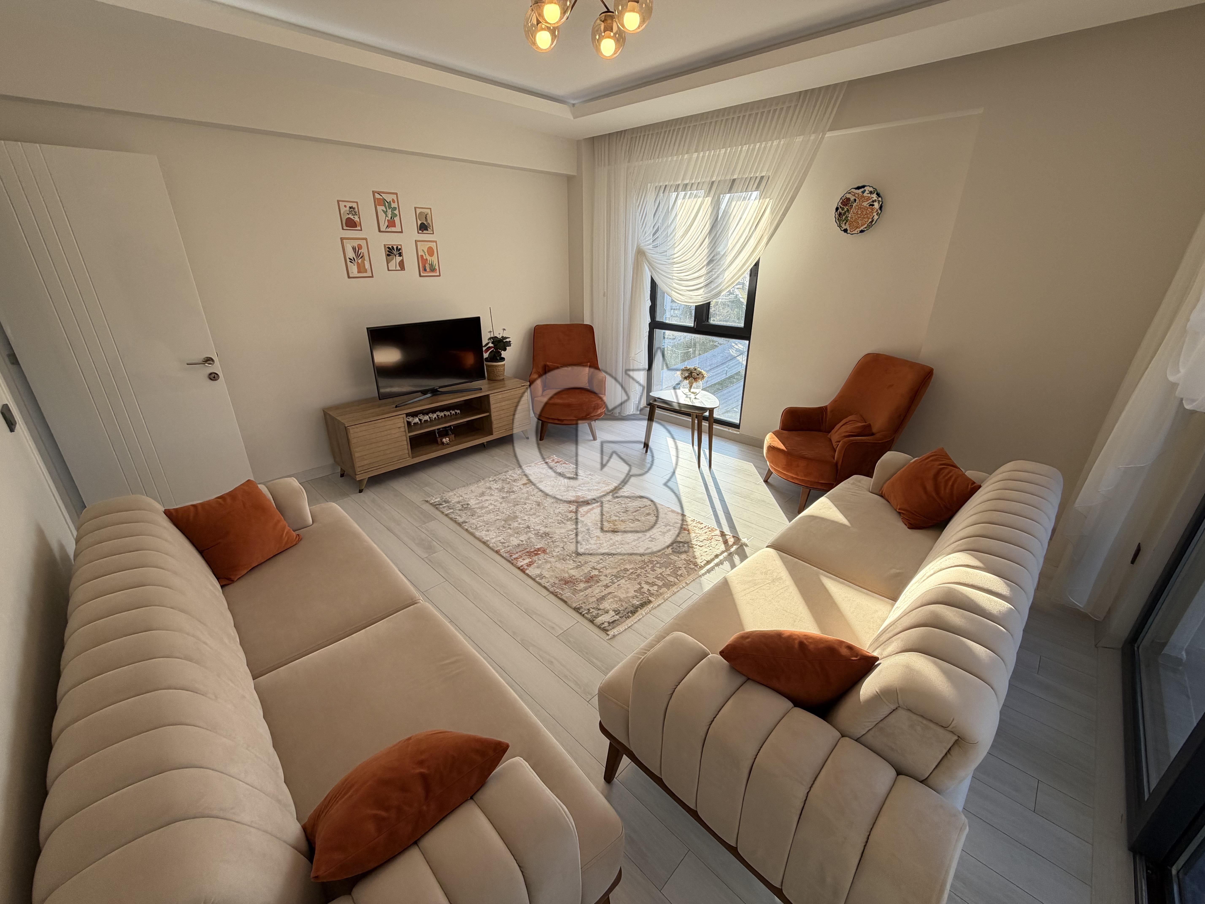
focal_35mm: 14
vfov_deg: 85.7
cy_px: 452
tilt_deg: -21.7
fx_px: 487
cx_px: 602
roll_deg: +0.3
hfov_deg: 102.1
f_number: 2.2
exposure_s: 1/167
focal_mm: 2.22
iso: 64
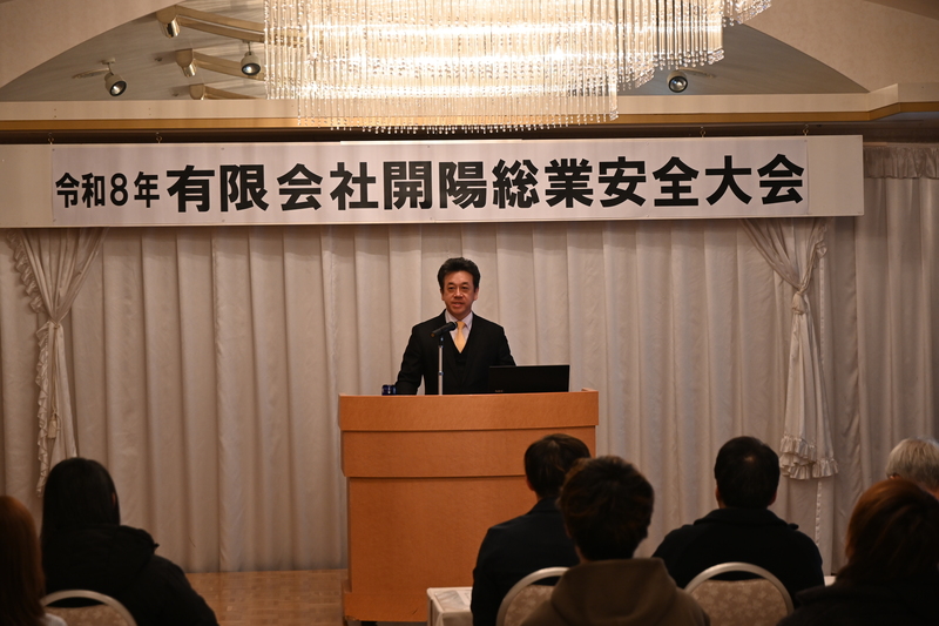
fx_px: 2034
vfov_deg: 17.5
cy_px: 313
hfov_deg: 26.0
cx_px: 470
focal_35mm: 78
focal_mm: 52
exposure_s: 1/80
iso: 640
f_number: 3.8
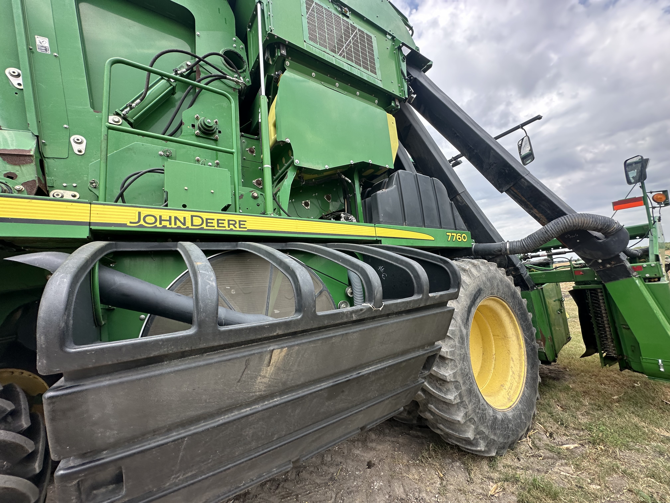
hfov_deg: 102.1
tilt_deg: +9.9
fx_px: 271
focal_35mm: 14
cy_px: 252
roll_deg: +5.7
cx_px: 335
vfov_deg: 85.7
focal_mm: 2.22
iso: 40
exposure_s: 1/590
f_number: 2.2
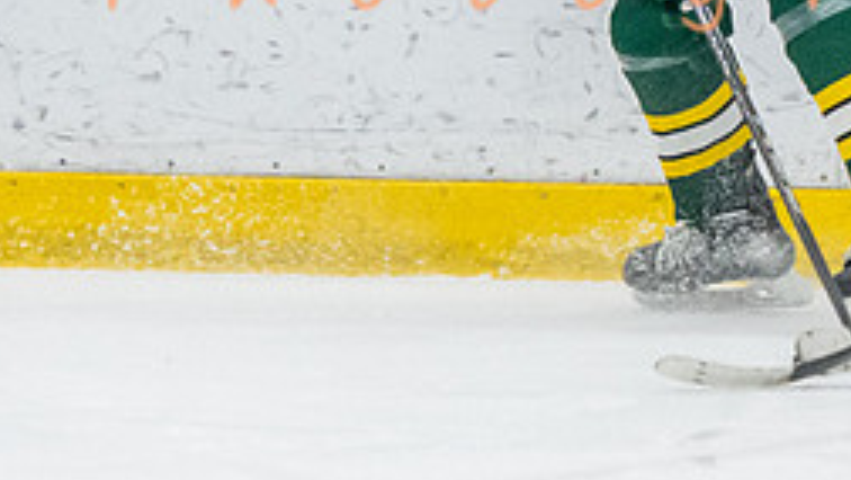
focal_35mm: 736
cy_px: -166
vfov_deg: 1.7
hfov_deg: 2.9
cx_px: 749
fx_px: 16615
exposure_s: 1/800
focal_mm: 130
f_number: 2.8
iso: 4000
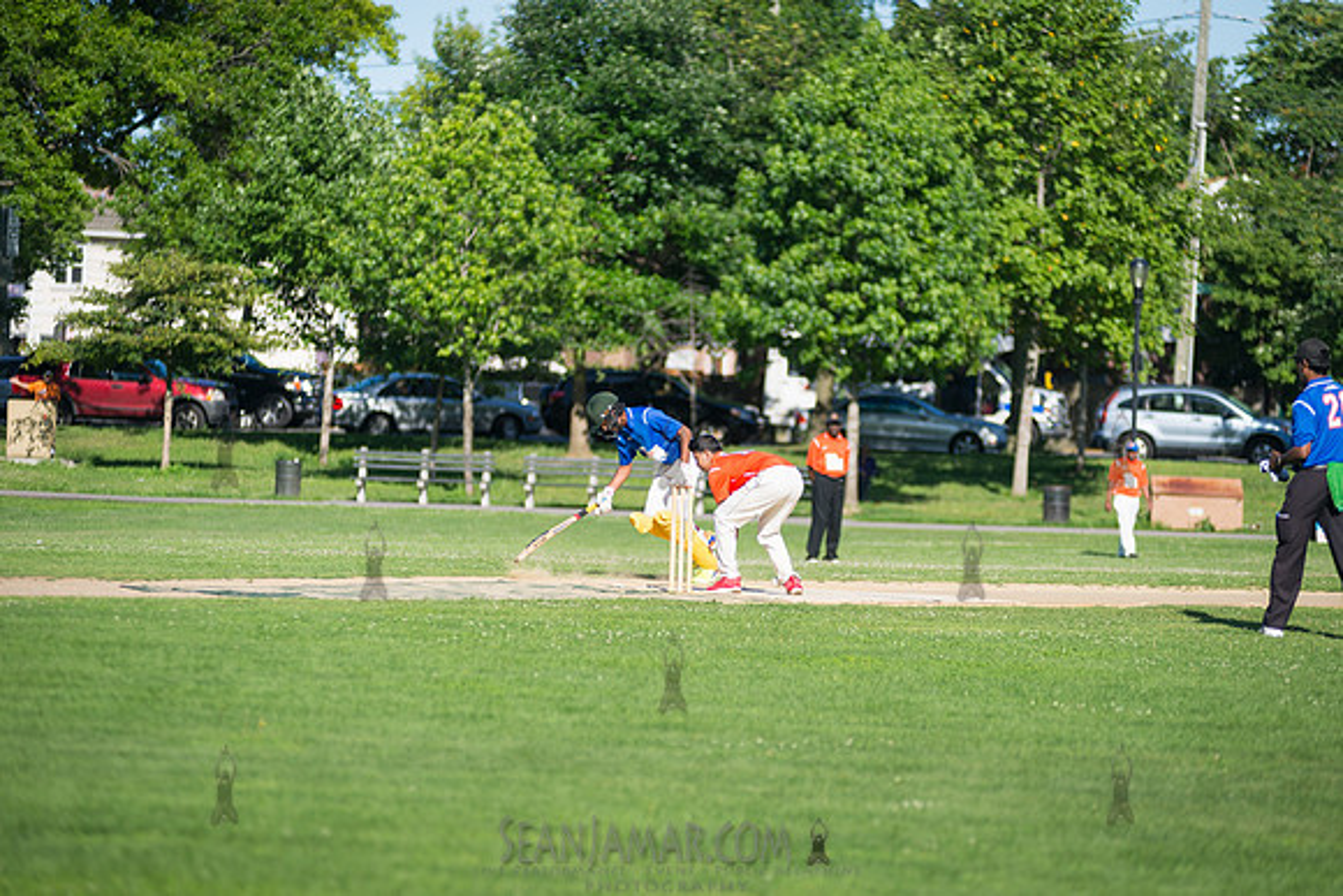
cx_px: 672
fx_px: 6343
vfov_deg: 8.1
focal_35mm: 170
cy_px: 448
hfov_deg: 12.1
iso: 200
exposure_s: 1/2500
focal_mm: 170
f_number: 2.8
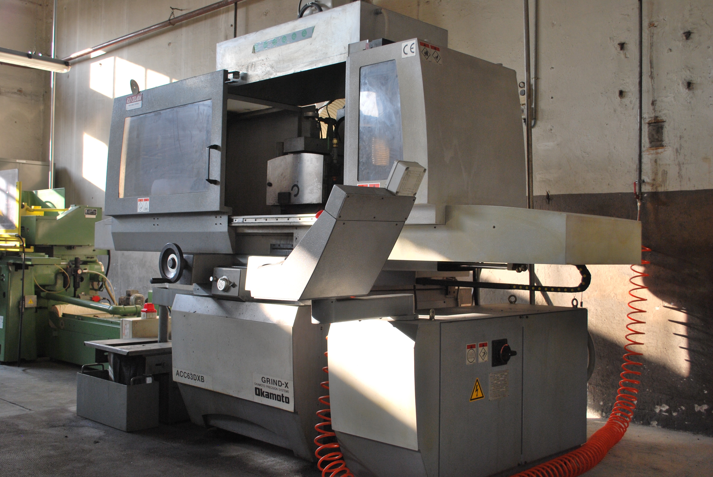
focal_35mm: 39
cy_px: 238
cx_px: 356
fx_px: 773
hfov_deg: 49.5
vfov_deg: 34.3
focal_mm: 26
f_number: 5
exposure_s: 1/100
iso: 200
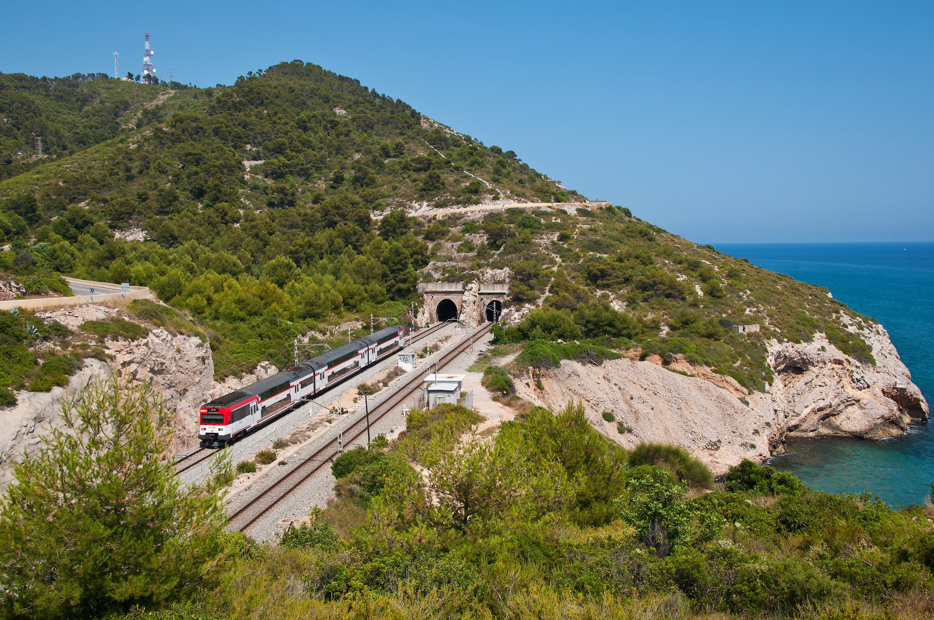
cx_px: 467
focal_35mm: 33
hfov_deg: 57.3
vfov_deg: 39.9
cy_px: 310
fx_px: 855
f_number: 8
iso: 200
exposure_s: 1/640
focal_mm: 22
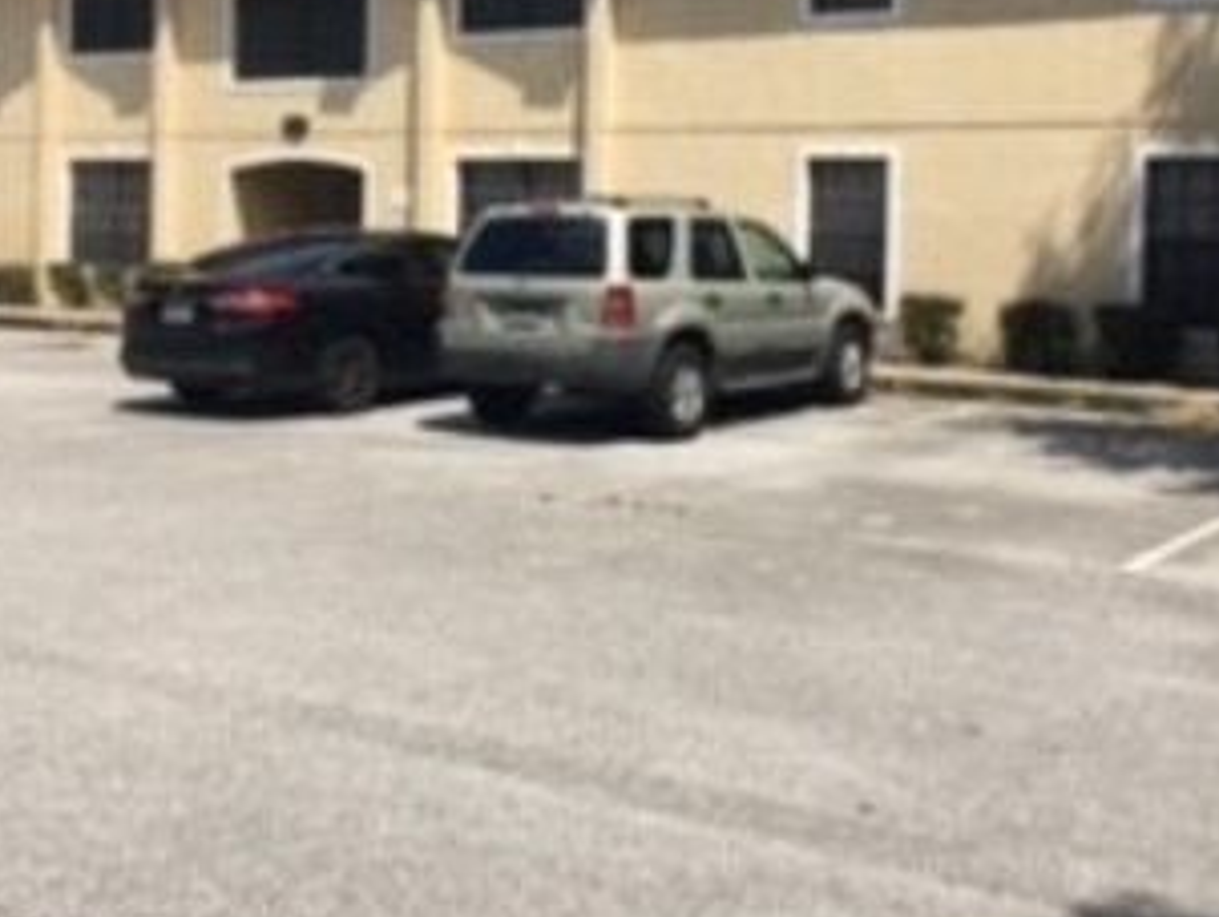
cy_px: 240
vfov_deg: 29.9
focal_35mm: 48
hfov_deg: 39.6
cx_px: 593
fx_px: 1692
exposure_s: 1/1923
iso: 25
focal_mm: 4.15
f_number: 2.2
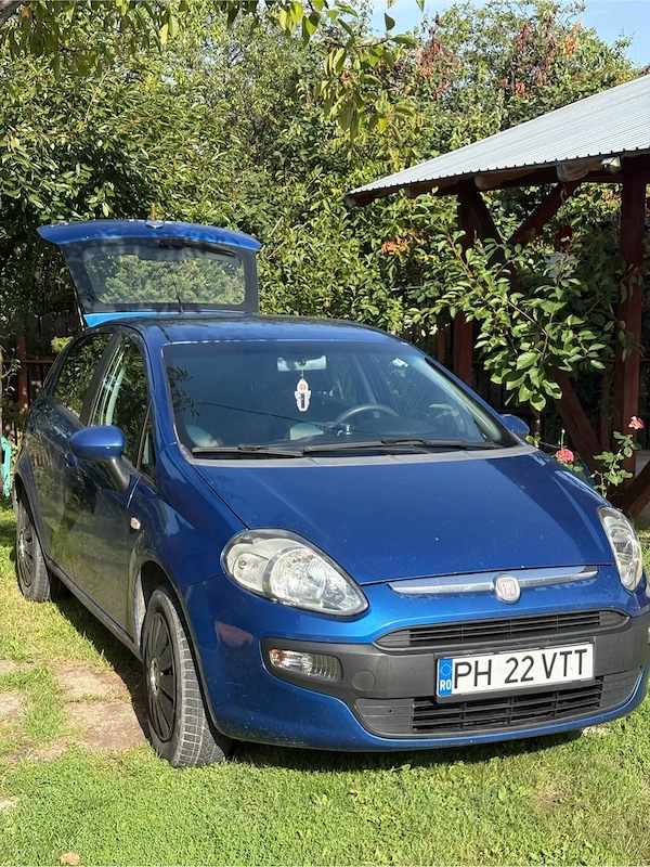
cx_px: 325
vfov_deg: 36.8
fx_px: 1302
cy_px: 434
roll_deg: +0.3
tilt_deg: -7.4
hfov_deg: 28.0
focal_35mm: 52
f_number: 1.6
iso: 50
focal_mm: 5.96
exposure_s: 1/1422
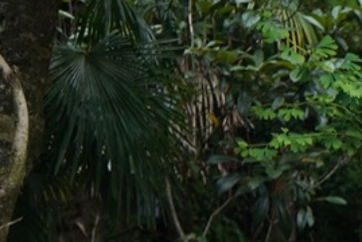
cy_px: 712
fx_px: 2990
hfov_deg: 6.5
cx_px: 933
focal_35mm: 297
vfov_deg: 4.5
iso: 100
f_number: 4
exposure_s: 1/250
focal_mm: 40
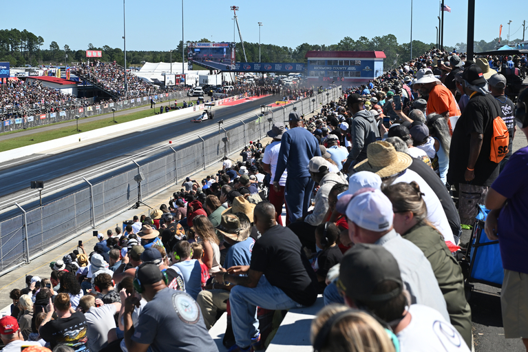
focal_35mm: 71
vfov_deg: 19.2
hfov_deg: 28.5
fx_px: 1041
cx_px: 263
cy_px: 176
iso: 500
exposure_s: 1/1600
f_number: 8
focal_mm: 70
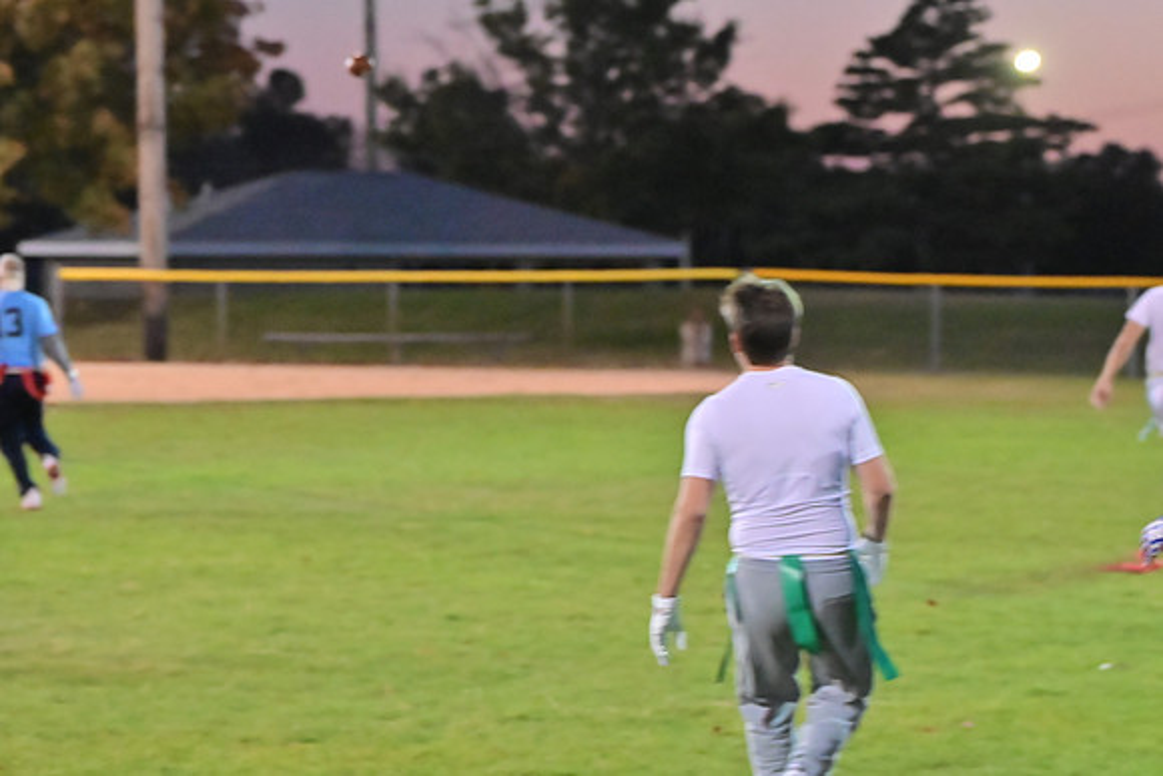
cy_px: 388
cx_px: 582
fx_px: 5073
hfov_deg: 13.1
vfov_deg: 8.7
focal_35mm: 157
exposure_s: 1/320
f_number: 4
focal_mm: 105
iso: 6400
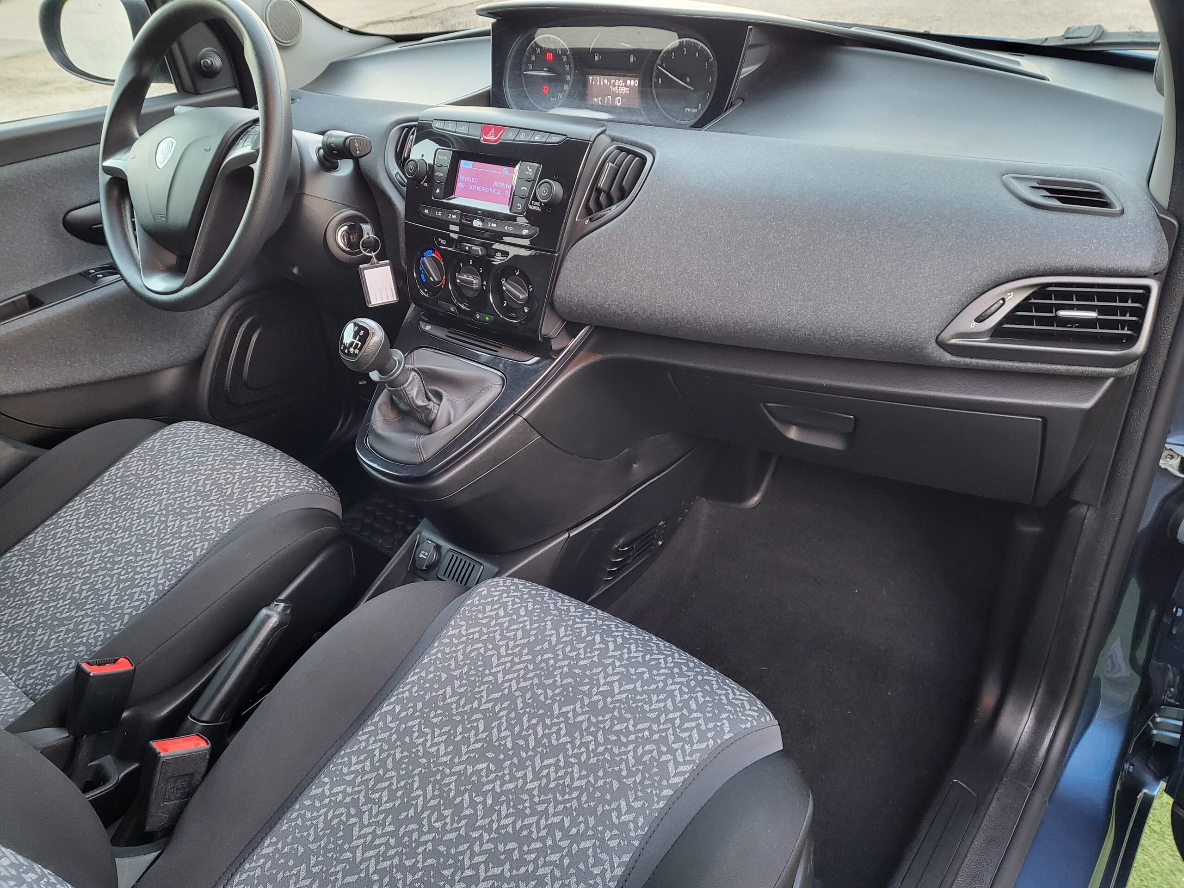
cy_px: 444
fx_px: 889
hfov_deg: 67.3
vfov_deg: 53.1
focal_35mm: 26
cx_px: 592
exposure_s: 1/50
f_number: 1.8
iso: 500
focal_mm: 4.25
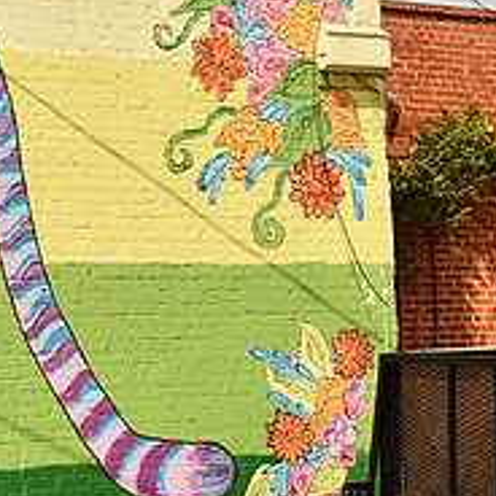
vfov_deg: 14.2
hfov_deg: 14.2
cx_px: 294
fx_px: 1994
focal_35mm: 123
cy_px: 182
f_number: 11
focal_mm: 31
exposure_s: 1/160
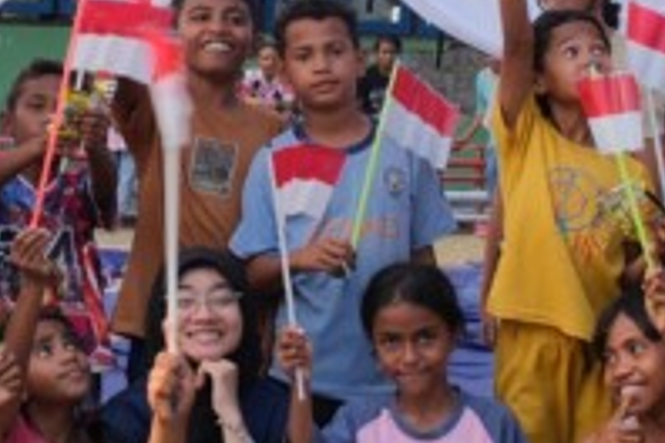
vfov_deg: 9.0
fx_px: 2771
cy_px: -166
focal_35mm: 150
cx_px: 97
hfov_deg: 13.6
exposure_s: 1/160
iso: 1000
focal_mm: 19.2
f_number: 8
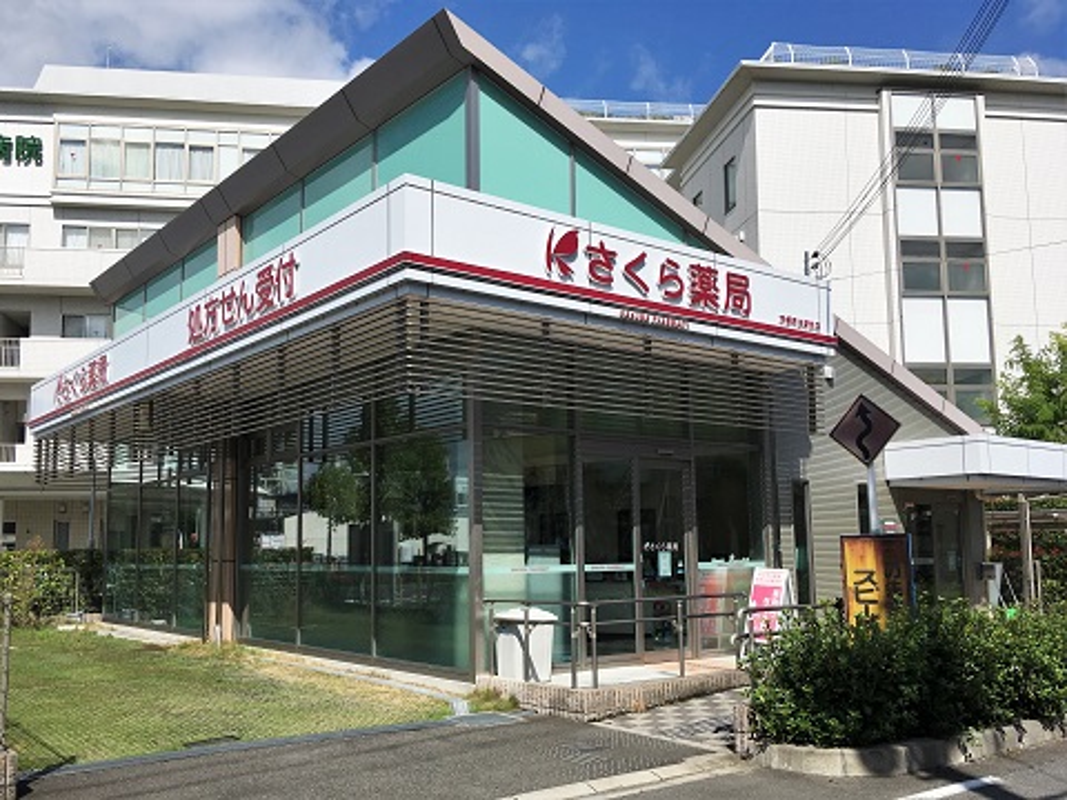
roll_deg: +0.8
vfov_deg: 48.2
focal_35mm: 29
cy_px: 400
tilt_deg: +6.9
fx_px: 894
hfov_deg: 61.7
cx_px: 534
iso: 25
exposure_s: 1/3077
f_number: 2.2
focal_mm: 4.15
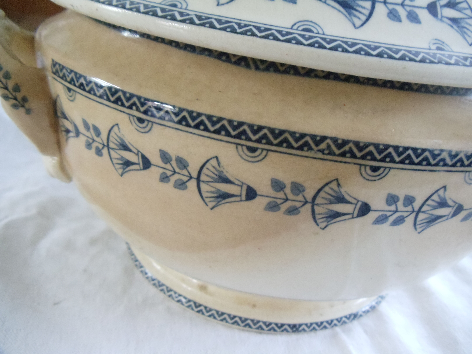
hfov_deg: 42.9
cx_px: 236
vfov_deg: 32.9
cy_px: 177
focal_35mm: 44
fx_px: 600
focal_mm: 6
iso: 800
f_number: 3.5
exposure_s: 1/40
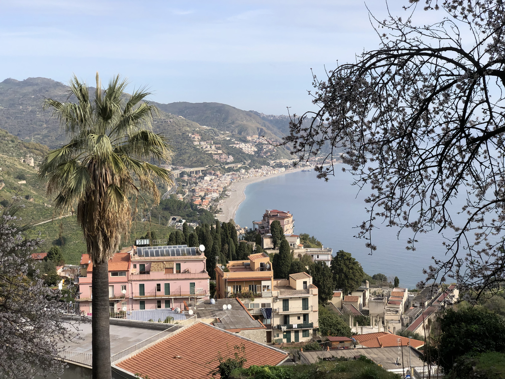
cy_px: 190
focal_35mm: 52
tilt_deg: -3.1
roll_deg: +1.9
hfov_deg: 36.8
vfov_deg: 28.0
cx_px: 252
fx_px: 759
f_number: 2.4
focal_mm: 6
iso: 16
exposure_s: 1/1372
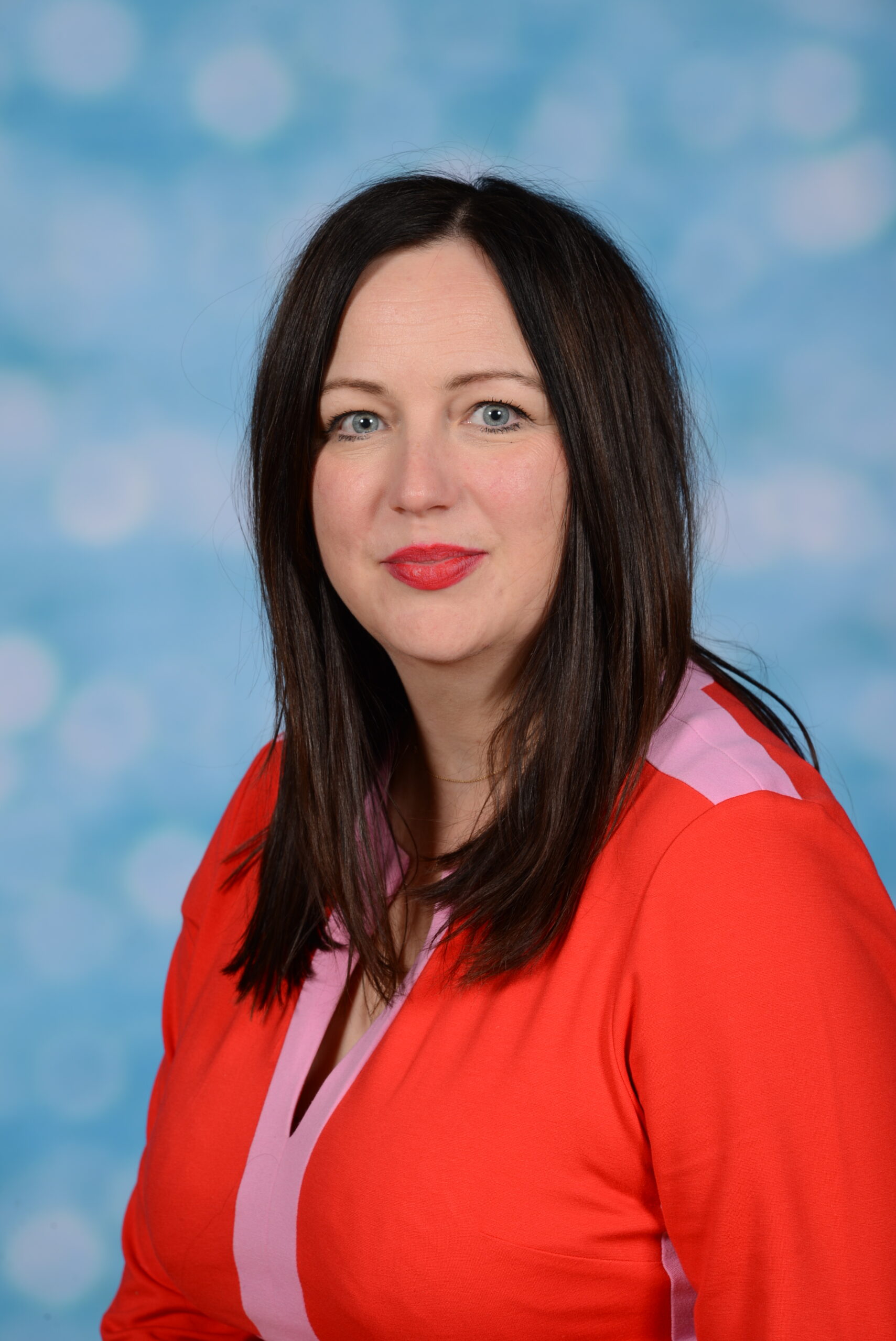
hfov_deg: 11.4
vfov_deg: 17.1
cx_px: 448
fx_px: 4475
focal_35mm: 120
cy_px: 670
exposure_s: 1/160
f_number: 11
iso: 100
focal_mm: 120
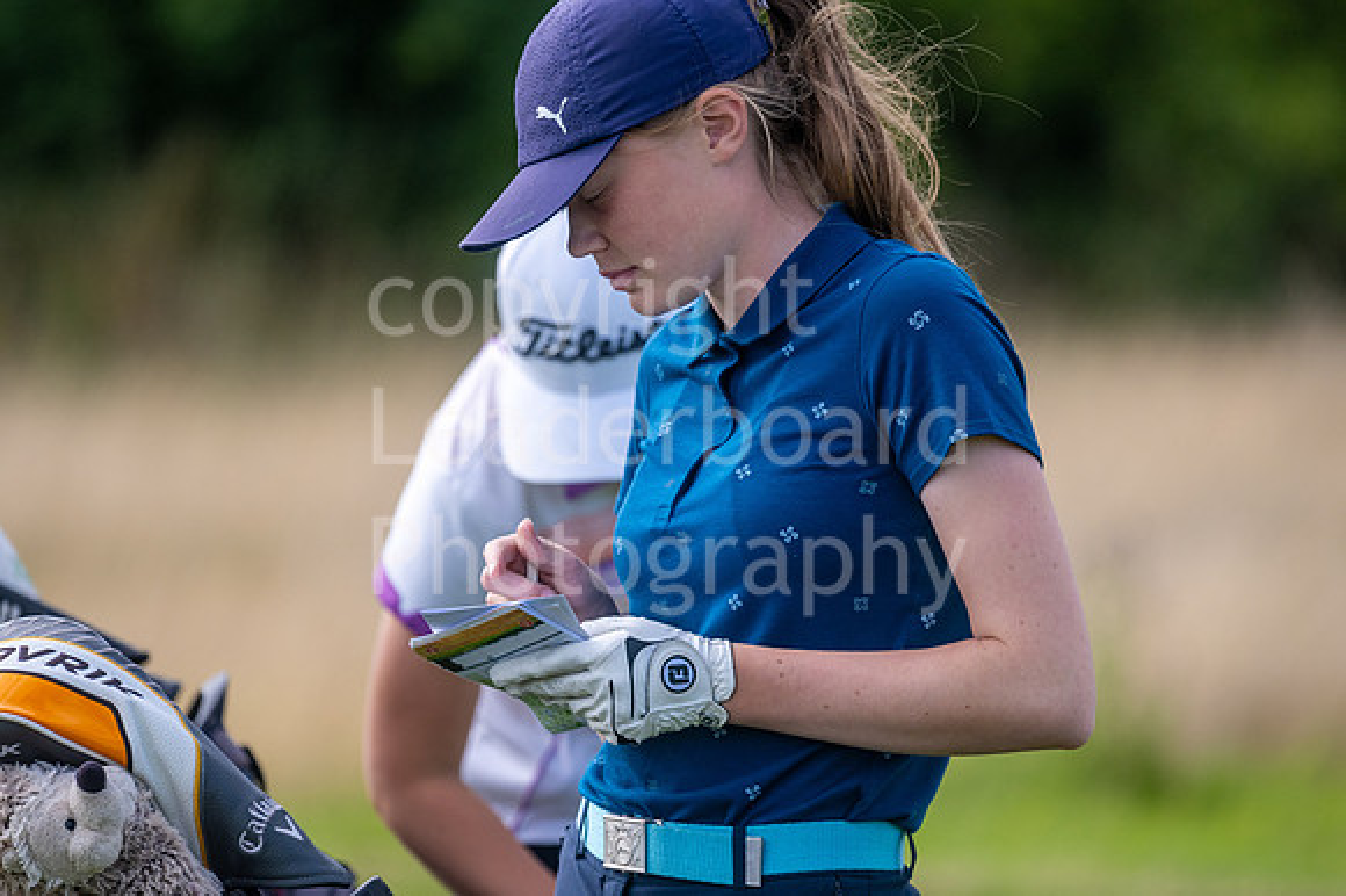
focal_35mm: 450
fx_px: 16815
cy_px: 448
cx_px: 673
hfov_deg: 4.6
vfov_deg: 3.1
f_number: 4
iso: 200
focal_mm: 300
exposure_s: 1/1250
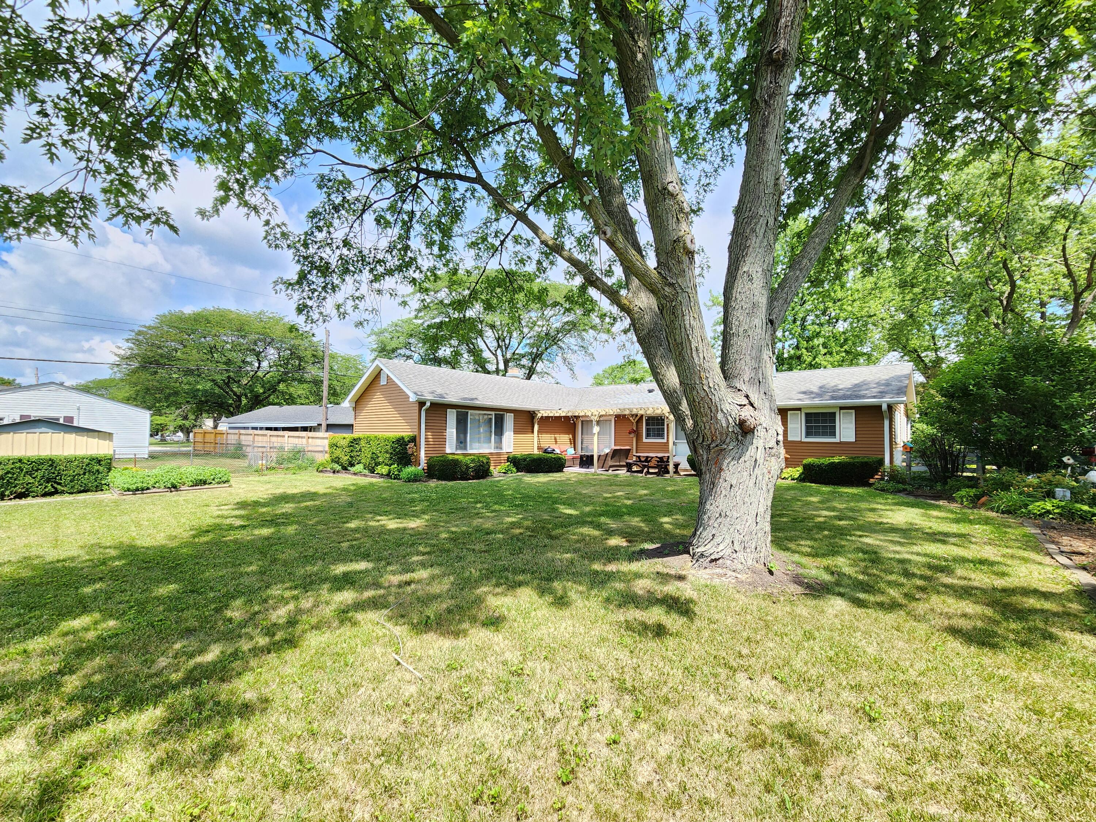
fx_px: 412
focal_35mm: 13
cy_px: 411
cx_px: 548
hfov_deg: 106.2
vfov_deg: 89.9
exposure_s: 1/463
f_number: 2.2
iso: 50
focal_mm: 2.2
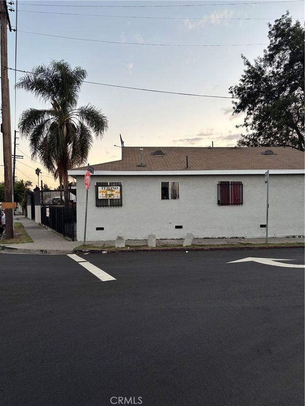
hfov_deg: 53.1
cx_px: 152
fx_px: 305
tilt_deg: +0.2
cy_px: 203
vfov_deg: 67.3
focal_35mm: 26
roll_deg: +0.0
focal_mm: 5.96
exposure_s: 1/121
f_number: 1.6
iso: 80
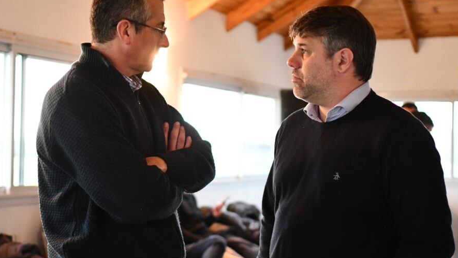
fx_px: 765
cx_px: 221
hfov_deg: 33.3
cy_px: 131
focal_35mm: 63
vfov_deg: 19.1
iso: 3200
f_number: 1.8
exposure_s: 1/200
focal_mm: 35
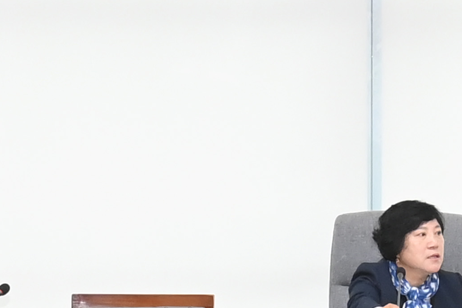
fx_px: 1938
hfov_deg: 13.5
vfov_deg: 8.9
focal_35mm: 151
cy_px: 408
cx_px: 421
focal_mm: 28
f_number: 6.3
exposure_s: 1/250
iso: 3200
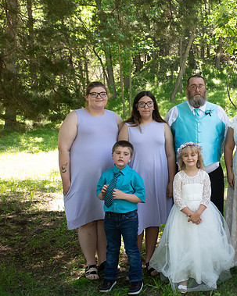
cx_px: 227
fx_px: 412
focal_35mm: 47
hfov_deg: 30.2
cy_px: 140
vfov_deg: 39.5
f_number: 5
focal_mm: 31
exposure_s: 1/125
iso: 250
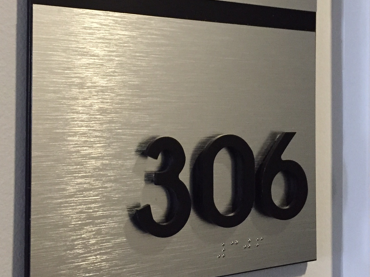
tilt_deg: -0.1
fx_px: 577
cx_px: 168
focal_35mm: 54
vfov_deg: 26.9
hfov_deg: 35.5
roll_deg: -1.2
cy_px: 100
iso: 250
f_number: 2.2
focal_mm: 4.15
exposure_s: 1/30
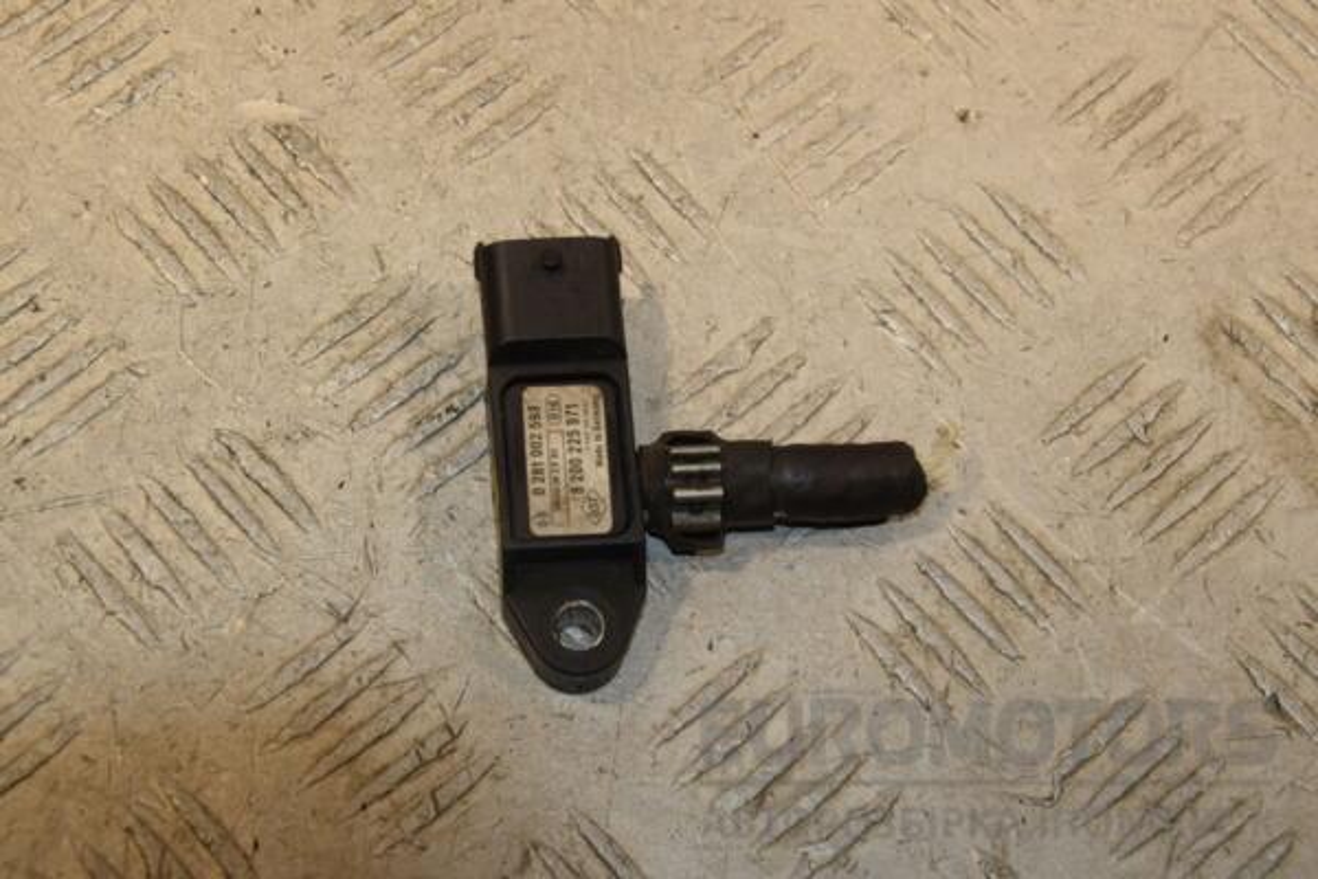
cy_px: 440
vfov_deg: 17.5
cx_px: 659
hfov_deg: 26.0
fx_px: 2855
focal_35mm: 78
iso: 800
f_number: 9
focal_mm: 52
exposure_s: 1/200
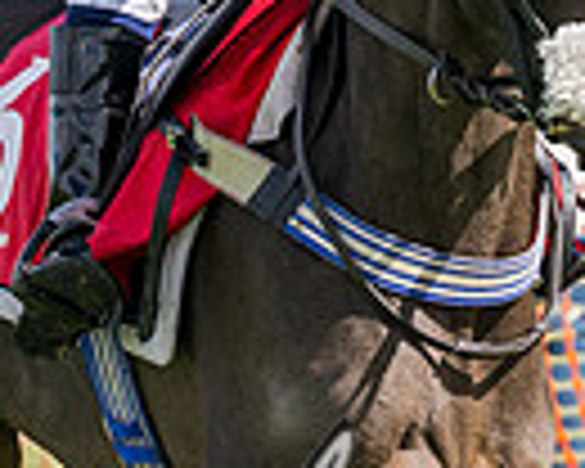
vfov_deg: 1.6
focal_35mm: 951
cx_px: 709
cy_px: 195
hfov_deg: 2.0
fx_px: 16465
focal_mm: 175
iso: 400
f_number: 4
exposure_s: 1/4000
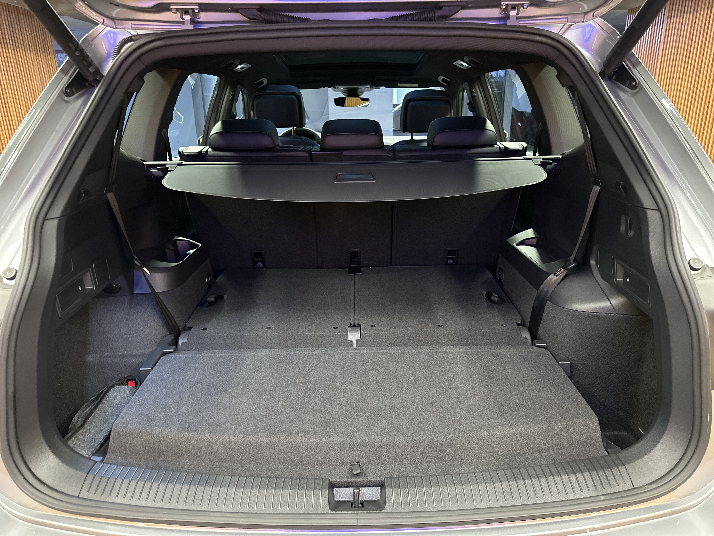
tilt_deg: -17.1
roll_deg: +1.0
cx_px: 357
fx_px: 495
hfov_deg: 71.6
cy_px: 268
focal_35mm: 24
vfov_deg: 56.8
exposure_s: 1/33
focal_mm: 6.86
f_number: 1.78
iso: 800
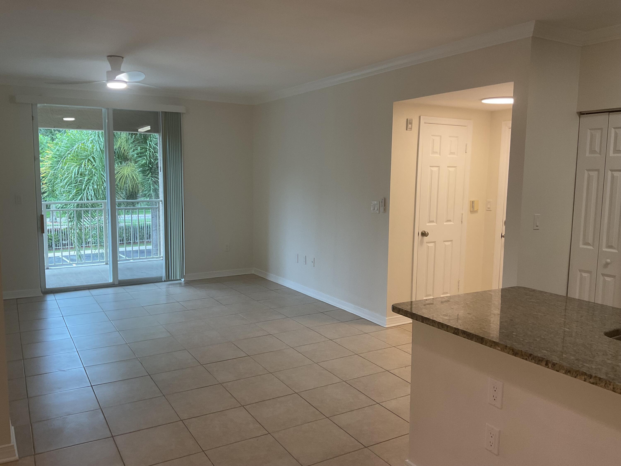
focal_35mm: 29
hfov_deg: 61.7
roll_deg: -0.3
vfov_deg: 48.2
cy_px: 233
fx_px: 520
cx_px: 310
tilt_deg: -7.5
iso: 64
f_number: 1.8
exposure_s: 1/120
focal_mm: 3
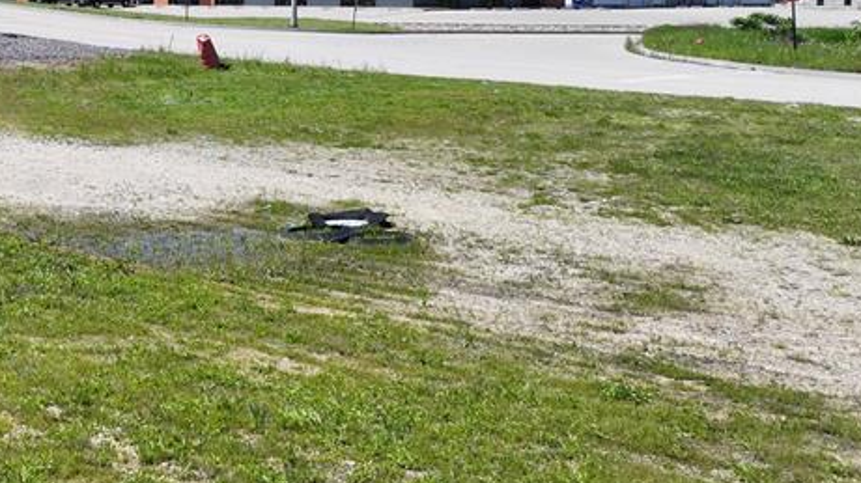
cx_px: -13
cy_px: -17
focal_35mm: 58
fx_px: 1324
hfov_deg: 32.9
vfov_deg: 20.0
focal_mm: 12.29
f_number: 2.8
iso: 100
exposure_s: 1/1600
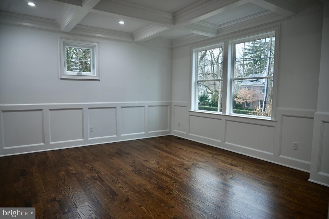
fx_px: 219
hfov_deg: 73.8
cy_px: 110
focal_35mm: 24
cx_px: 164
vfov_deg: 53.1
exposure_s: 1/20
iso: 125
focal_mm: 24
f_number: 4
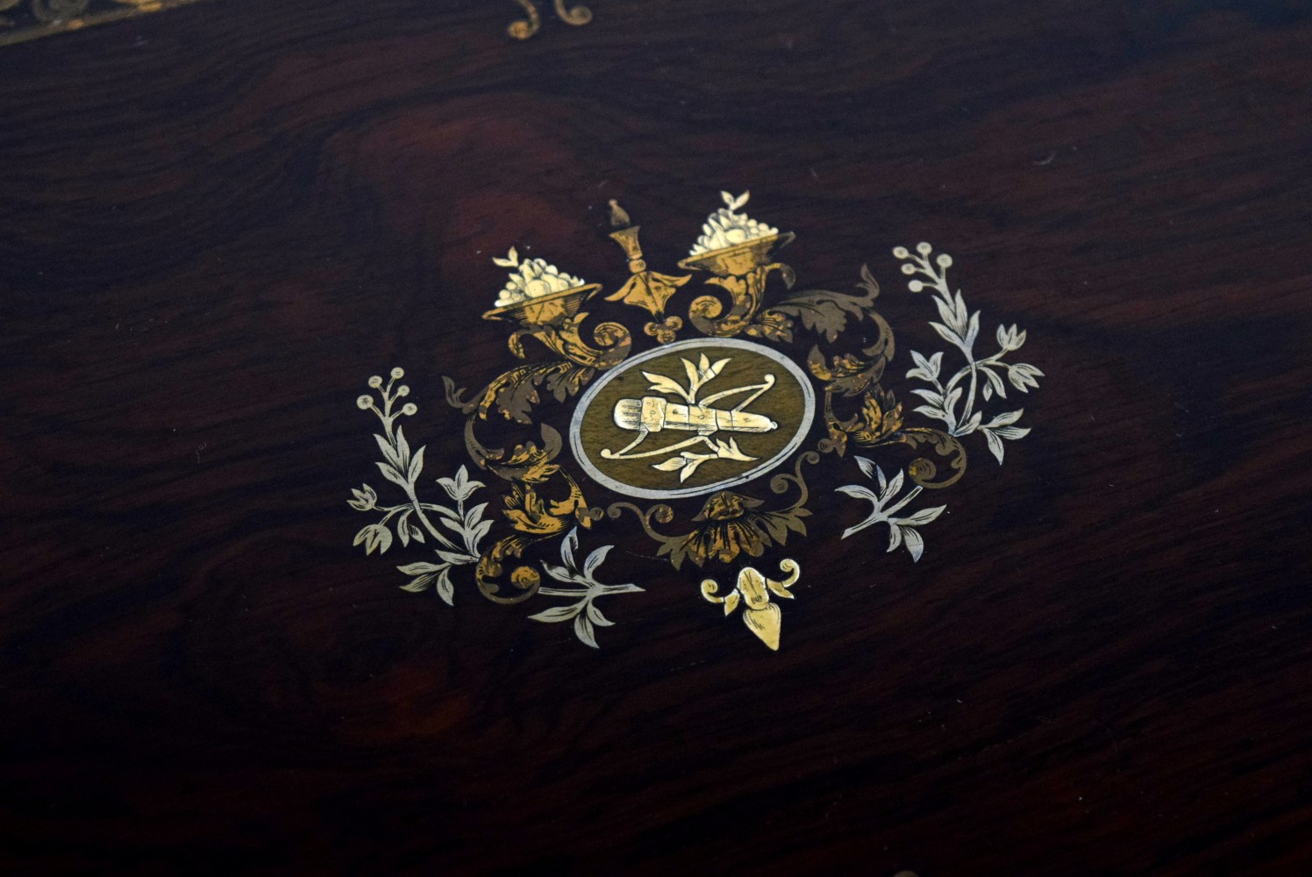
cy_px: 438
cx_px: 656
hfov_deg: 27.0
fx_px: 2735
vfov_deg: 18.2
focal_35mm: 75
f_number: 5.6
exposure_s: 1/2000
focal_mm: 50
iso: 1600
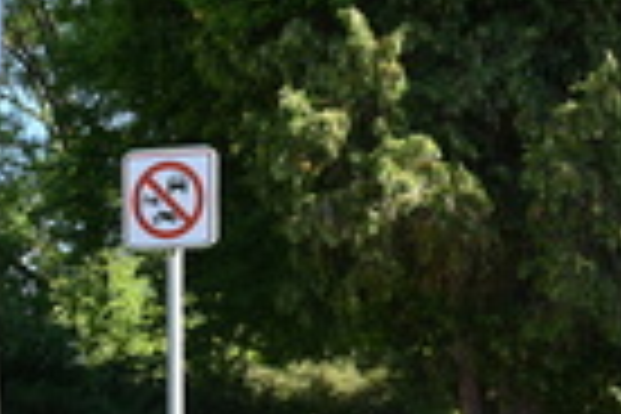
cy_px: 522
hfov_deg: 23.4
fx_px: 1494
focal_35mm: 87
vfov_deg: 15.1
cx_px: 378
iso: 125
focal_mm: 26.5
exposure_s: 1/250
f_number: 5.6
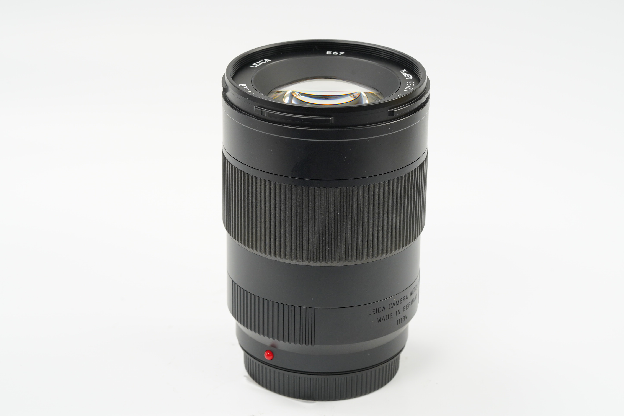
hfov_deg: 21.7
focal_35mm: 94
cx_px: 325
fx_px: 1629
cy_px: 210
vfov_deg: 14.5
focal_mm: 90
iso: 1000
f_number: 11
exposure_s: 1/10
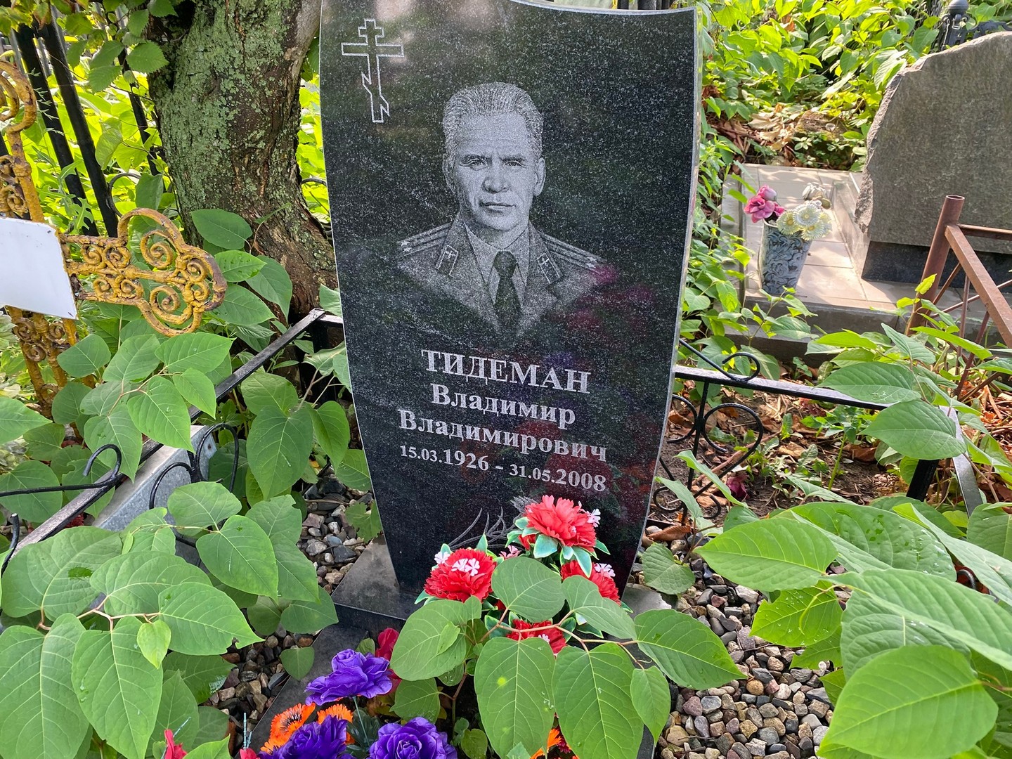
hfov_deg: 67.3
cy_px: 380
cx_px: 506
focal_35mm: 26
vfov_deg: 53.1
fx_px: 760
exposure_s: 1/122
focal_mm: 4.25
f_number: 1.8
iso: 50
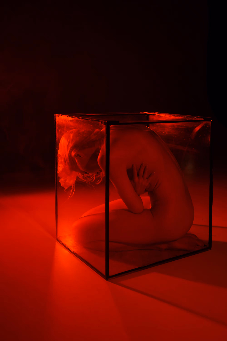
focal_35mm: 35
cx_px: 114
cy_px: 170
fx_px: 331
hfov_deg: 37.9
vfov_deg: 54.4
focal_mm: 35
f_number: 3.2
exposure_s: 1/100
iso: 250
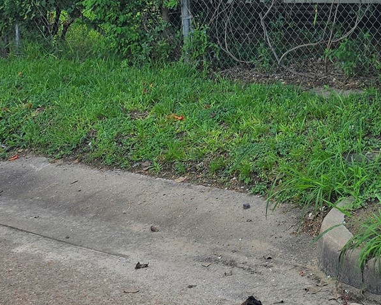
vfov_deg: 18.1
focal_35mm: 78
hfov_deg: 23.4
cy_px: -114
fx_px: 880
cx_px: 380
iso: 12
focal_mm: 6.3
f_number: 1.7
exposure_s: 1/580
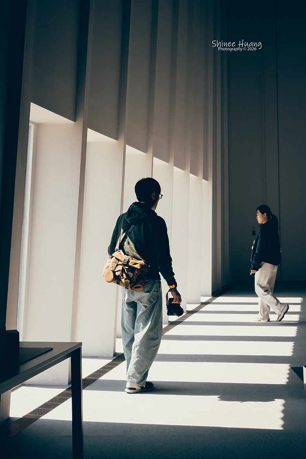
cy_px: 230
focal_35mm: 56
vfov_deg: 35.9
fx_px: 708
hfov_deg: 24.4
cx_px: 153
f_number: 5.3
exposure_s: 1/250
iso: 100
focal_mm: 37
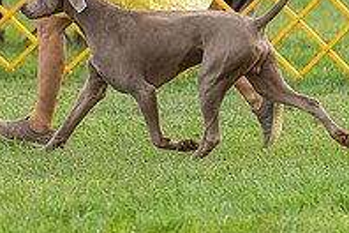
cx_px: 56
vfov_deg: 2.3
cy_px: -10
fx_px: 5671
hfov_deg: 3.5
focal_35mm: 585
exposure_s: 1/1000
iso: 1000
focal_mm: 200
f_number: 3.2
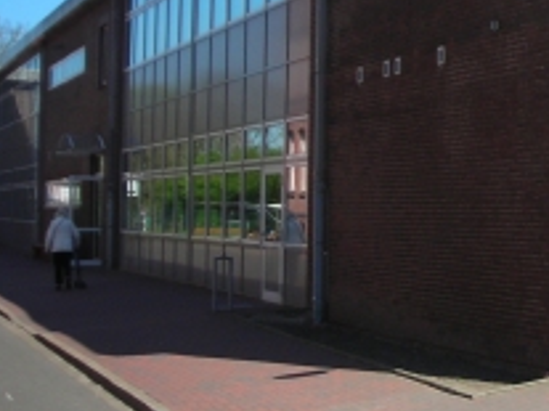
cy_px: 105
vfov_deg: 16.0
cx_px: 565
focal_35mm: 92
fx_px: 1458
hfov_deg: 20.6
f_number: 6.4
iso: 70
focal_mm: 6.3
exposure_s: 1/181
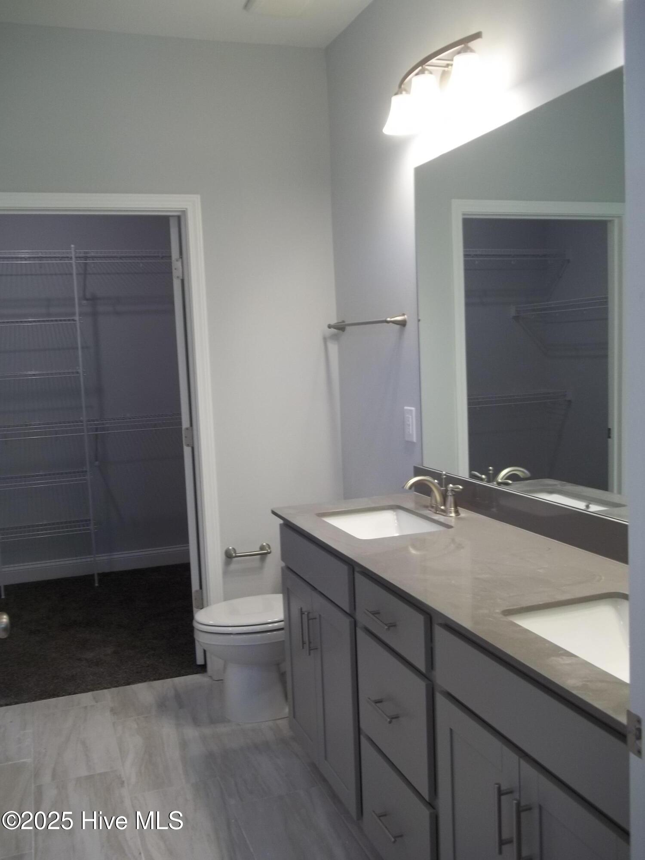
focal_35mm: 32
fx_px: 795
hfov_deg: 44.2
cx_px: 322
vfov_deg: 56.8
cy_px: 430
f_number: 2.9
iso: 78
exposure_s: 1/30
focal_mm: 5.7
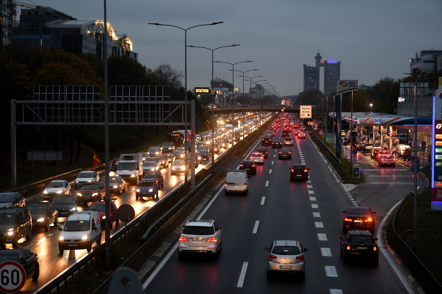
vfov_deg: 16.6
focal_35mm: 82
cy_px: 147
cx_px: 221
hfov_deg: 24.8
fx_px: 1007
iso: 500
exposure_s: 1/80
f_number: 2.8
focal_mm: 82
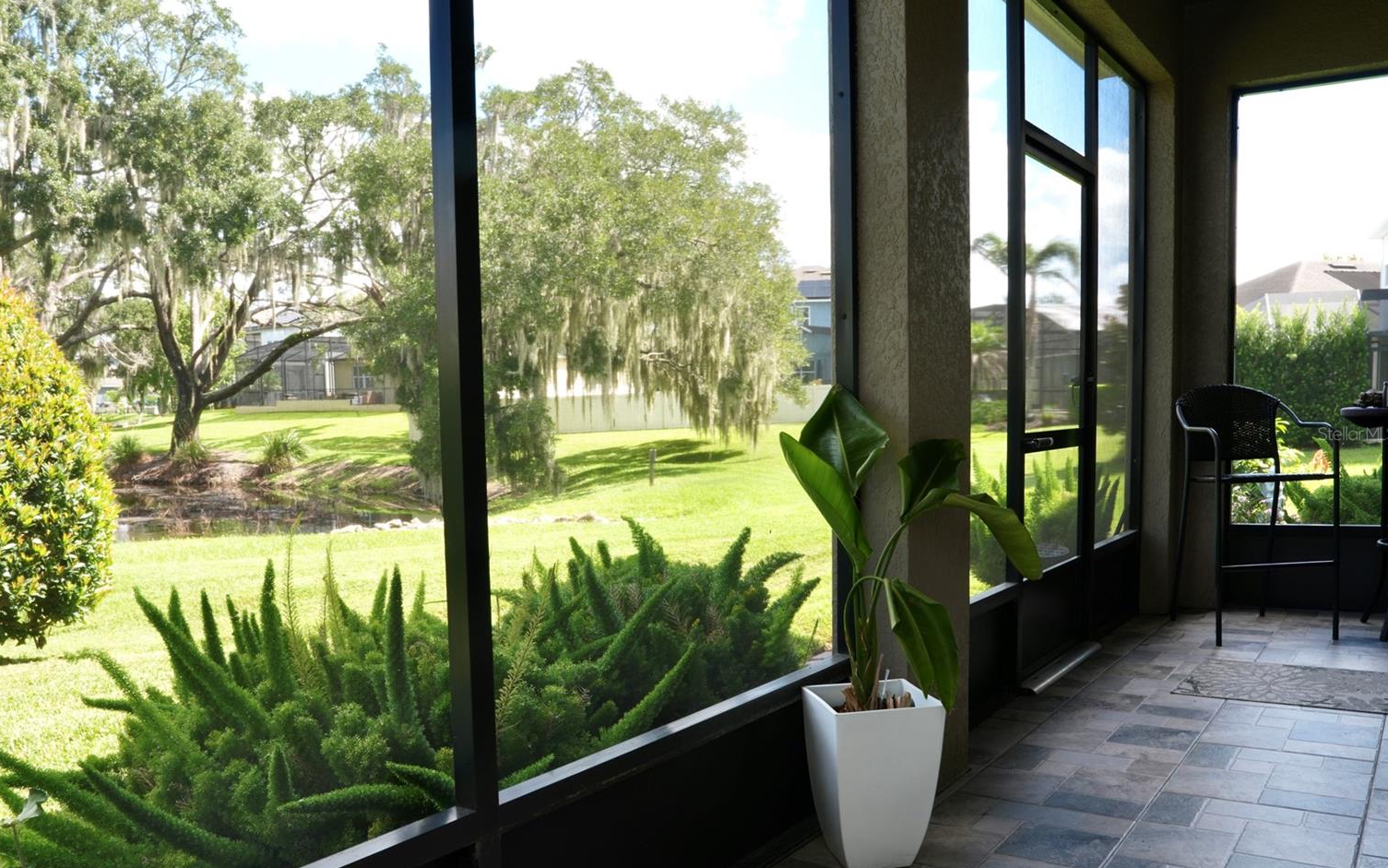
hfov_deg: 70.4
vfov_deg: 47.6
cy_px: 434
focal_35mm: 26
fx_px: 984
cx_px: 662
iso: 200
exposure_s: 1/10
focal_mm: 24
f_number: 18
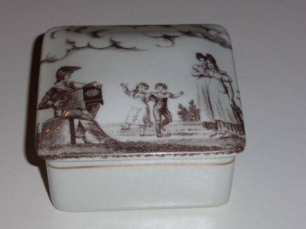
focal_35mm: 111
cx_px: 153
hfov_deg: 17.7
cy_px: 114
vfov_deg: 13.3
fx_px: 981
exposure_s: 1/60
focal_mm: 18.2
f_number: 5.3
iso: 100
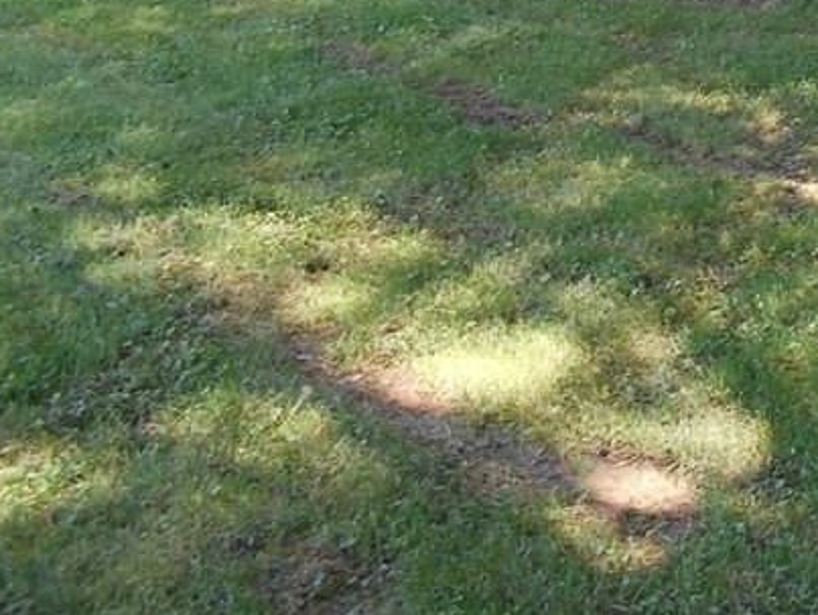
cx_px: 954
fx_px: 1561
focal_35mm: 66
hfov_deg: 26.5
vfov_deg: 20.8
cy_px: -128
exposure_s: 1/60
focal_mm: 4.6
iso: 80
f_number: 3.2
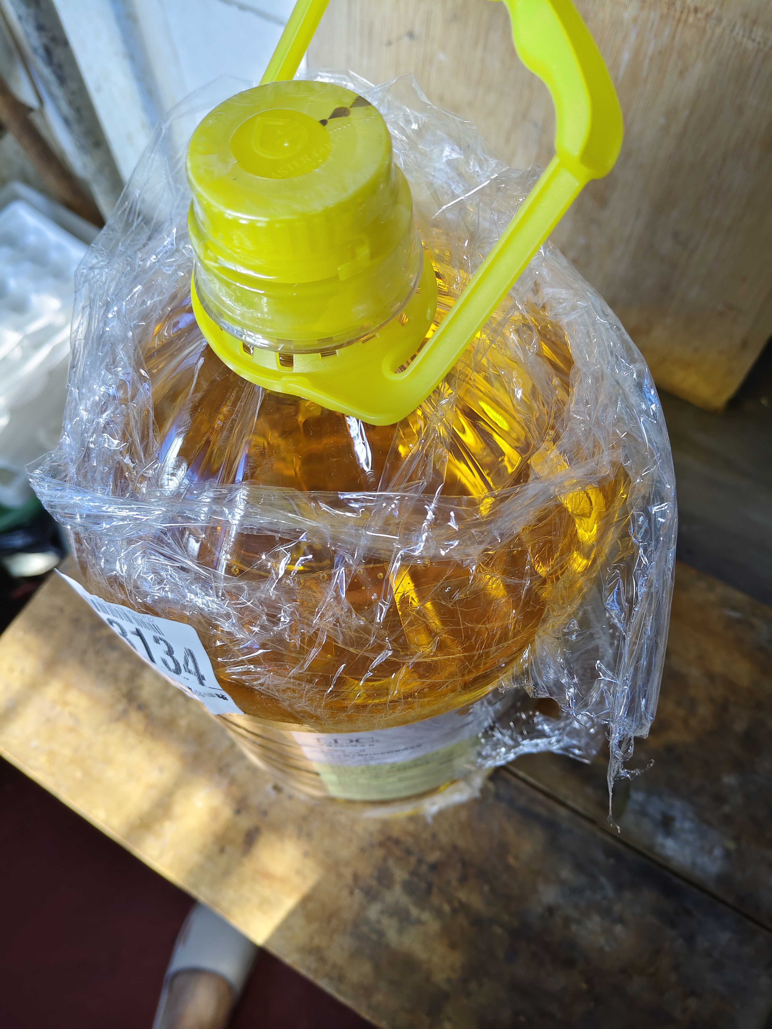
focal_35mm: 26
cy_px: 514
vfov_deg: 67.3
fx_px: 773
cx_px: 386
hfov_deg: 53.1
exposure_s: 1/100
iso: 296
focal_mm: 4.84
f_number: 1.79
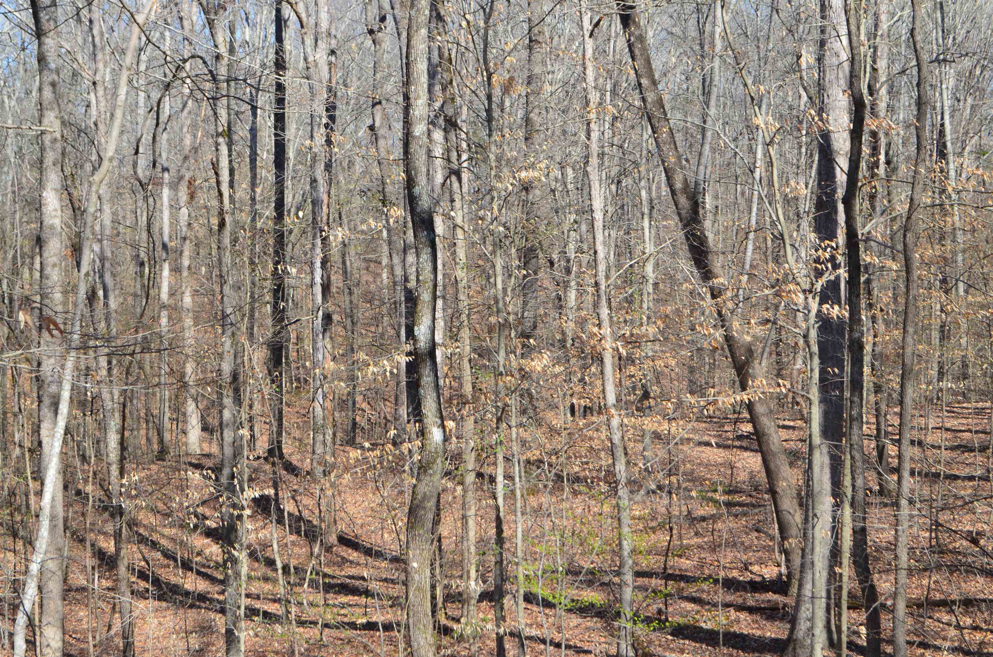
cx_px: 496
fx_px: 1858
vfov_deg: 20.1
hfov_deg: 29.9
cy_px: 328
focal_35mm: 68
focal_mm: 45
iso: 200
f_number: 11
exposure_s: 1/100
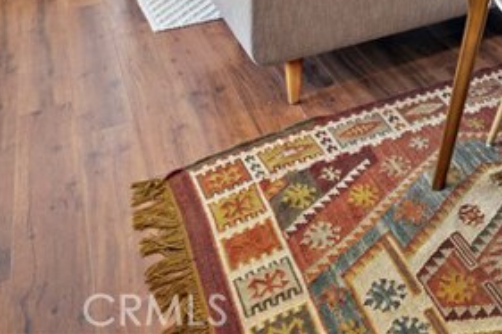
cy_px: -274
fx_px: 711
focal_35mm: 51
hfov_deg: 34.5
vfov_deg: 19.5
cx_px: 529
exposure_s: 1.6
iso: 125
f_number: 7.1
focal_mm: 14
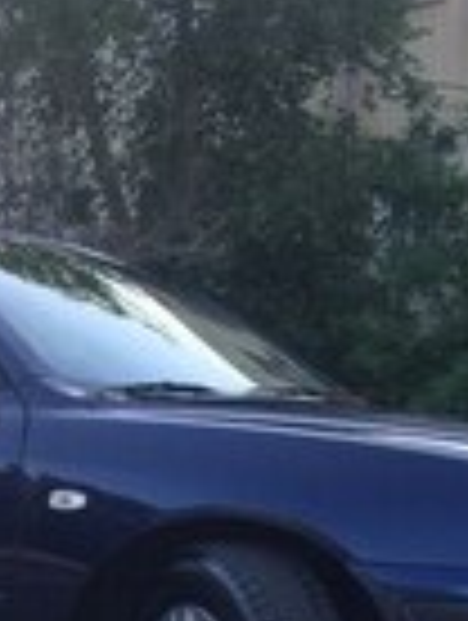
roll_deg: +0.1
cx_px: -14
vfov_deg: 17.9
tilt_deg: -7.1
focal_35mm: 104
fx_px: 1869
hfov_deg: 14.0
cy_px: 752
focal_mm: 4.15
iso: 32
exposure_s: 1/265
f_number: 2.2
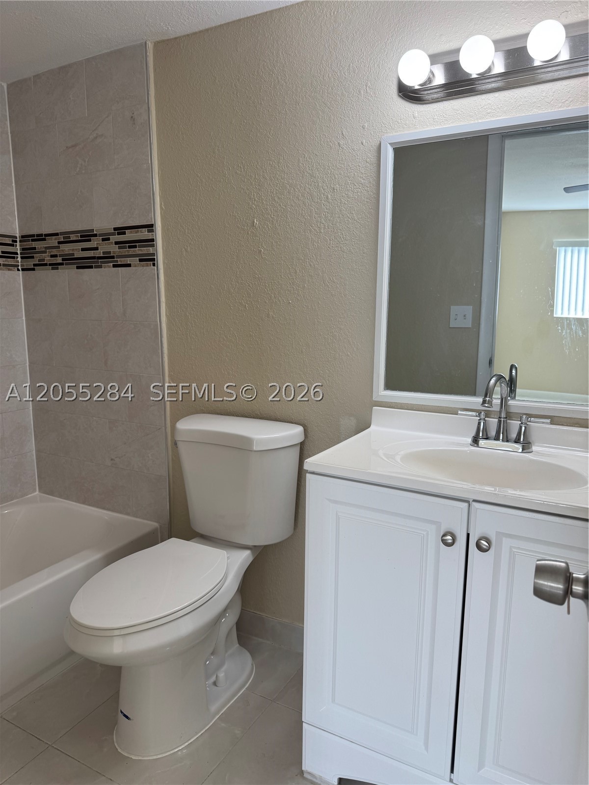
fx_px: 544
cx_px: 294
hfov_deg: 56.8
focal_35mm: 24
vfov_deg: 71.6
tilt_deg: -8.8
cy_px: 392
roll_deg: +1.0
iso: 80
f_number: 1.78
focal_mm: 6.76
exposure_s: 1/120
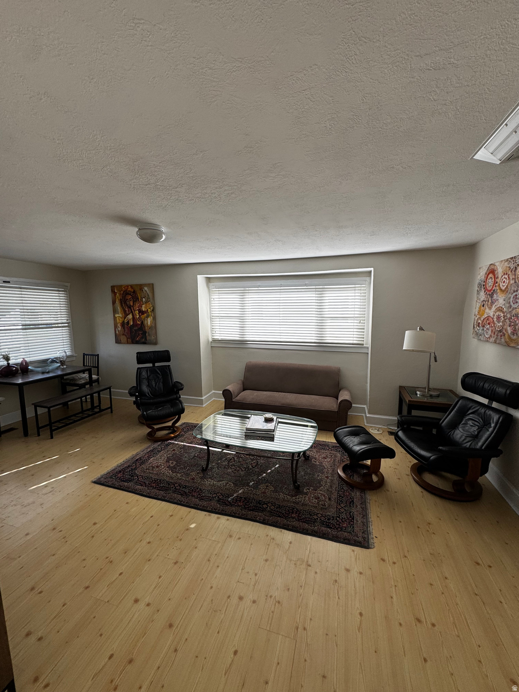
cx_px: 260
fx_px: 280
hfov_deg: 85.7
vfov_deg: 102.1
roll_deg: +0.4
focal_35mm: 14
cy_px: 346
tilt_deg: -7.3
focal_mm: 2.22
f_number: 2.2
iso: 40
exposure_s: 1/170
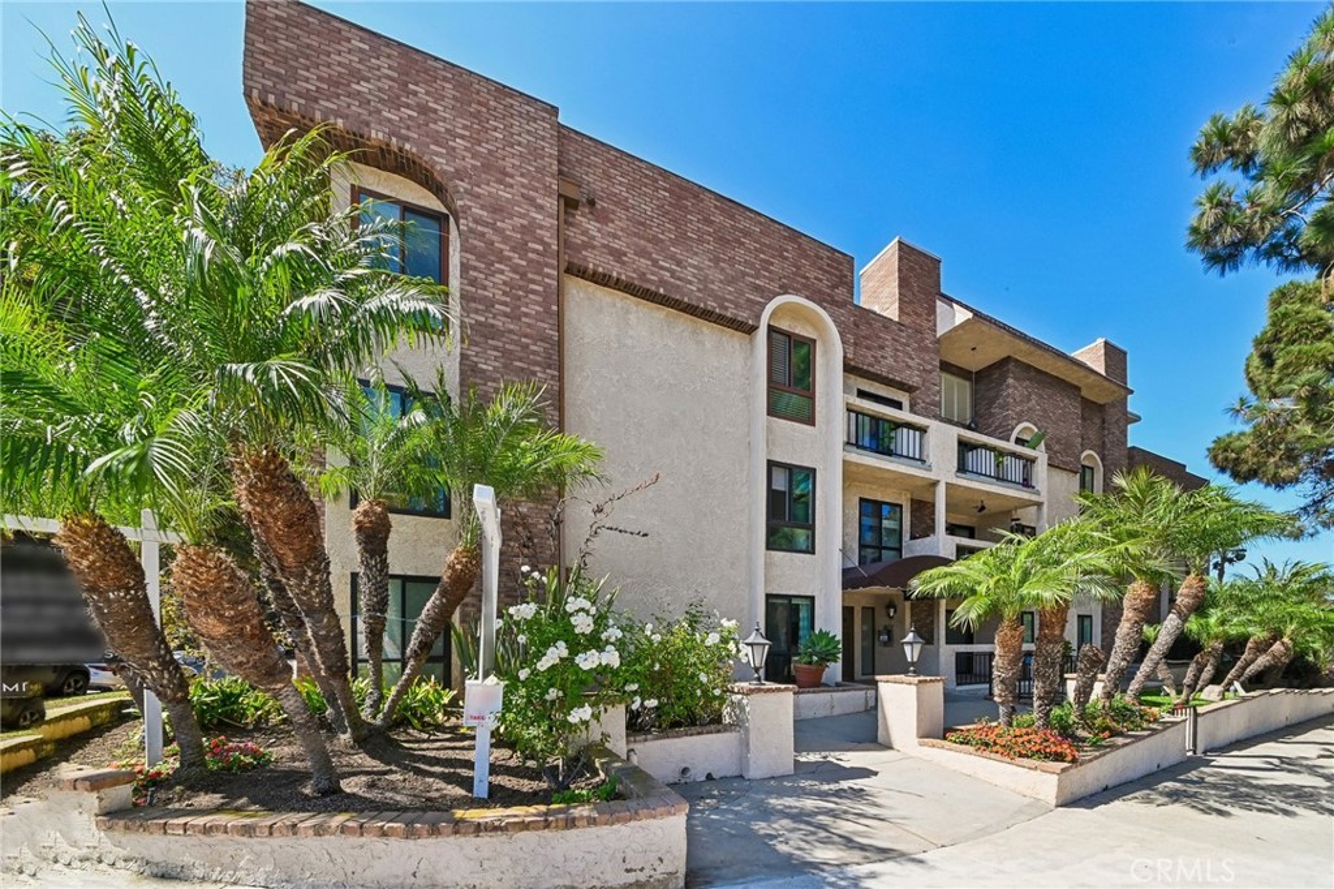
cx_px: 667
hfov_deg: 112.6
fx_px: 444
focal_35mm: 12
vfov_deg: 90.0
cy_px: 444
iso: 250
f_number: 22
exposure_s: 1/25
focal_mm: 12
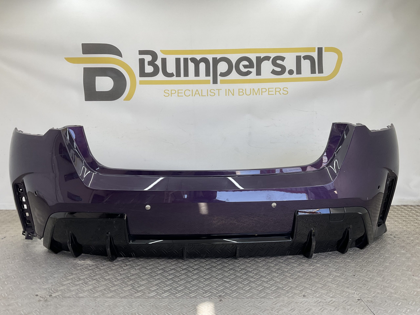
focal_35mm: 29
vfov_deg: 48.2
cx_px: 210
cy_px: 158
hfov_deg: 61.7
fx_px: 352
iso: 16
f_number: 1.8
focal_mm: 3
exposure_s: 1/143
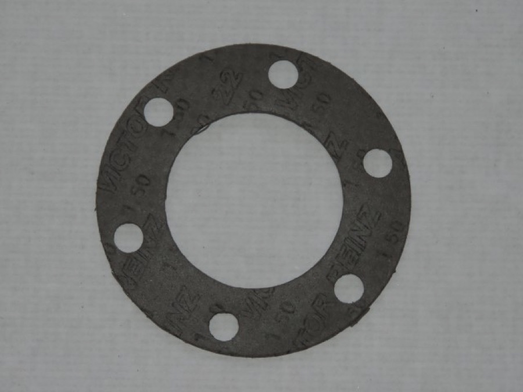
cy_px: 196
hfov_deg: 9.9
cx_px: 262
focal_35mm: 200
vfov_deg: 7.4
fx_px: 3022
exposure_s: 1/60
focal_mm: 35.6
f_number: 4.6
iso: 200
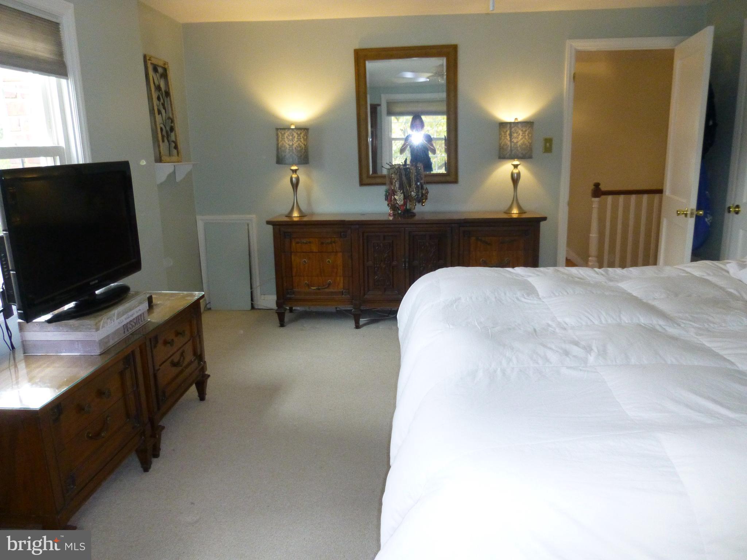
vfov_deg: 54.9
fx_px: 539
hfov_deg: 69.4
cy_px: 280
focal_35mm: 25
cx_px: 374
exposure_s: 1/60
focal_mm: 4.5
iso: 500
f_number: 3.1
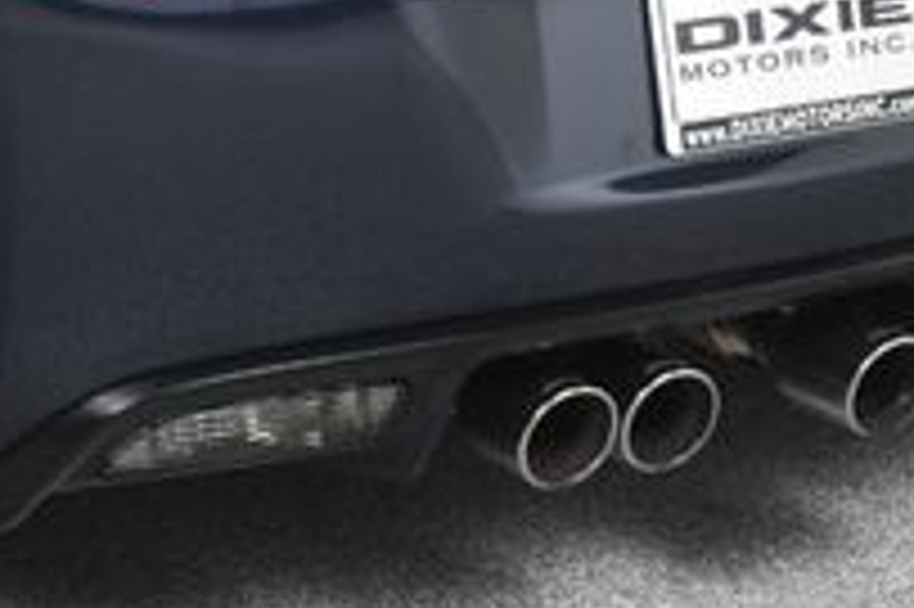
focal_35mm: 126
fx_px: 3196
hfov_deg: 16.1
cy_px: -104
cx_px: 90
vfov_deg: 10.7
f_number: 7.1
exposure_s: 1/160
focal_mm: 27
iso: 100
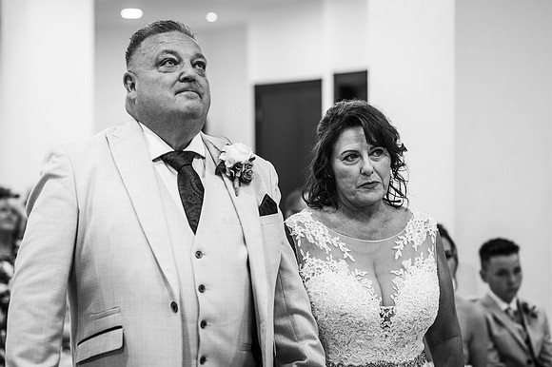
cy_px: 184
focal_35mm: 85
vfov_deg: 16.1
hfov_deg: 23.9
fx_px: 1303
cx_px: 276
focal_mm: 85
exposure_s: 1/200
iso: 360
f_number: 3.2
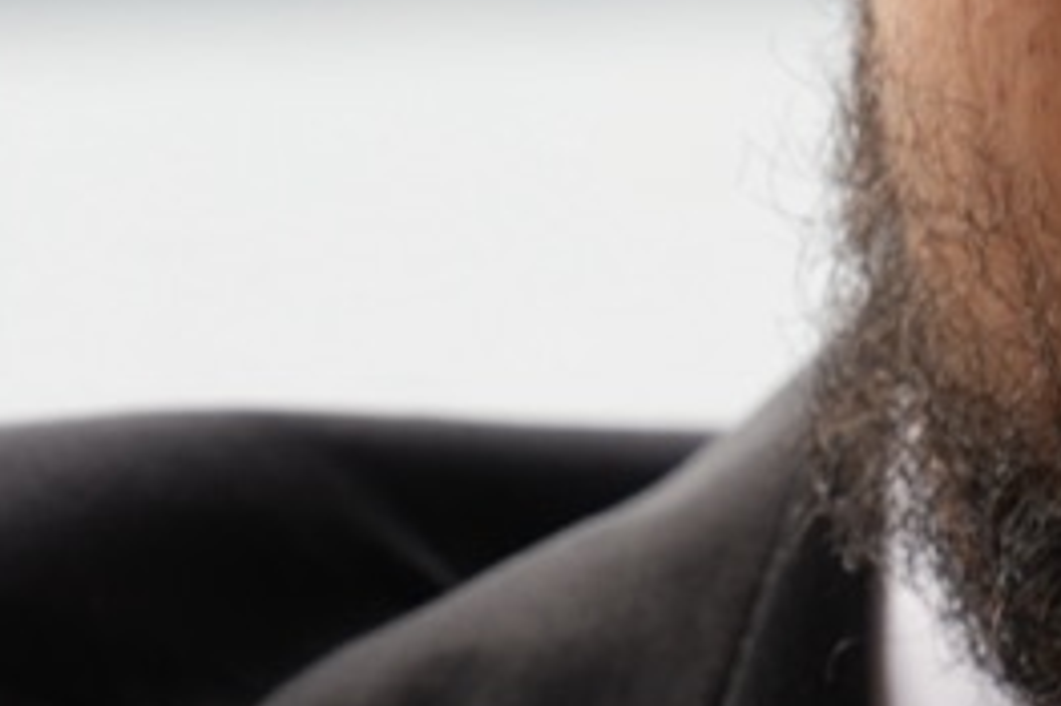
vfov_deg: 3.6
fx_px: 11104
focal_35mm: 377
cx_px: 1892
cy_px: -125
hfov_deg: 5.4
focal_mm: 62
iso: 100
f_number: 4.5
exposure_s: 1/250
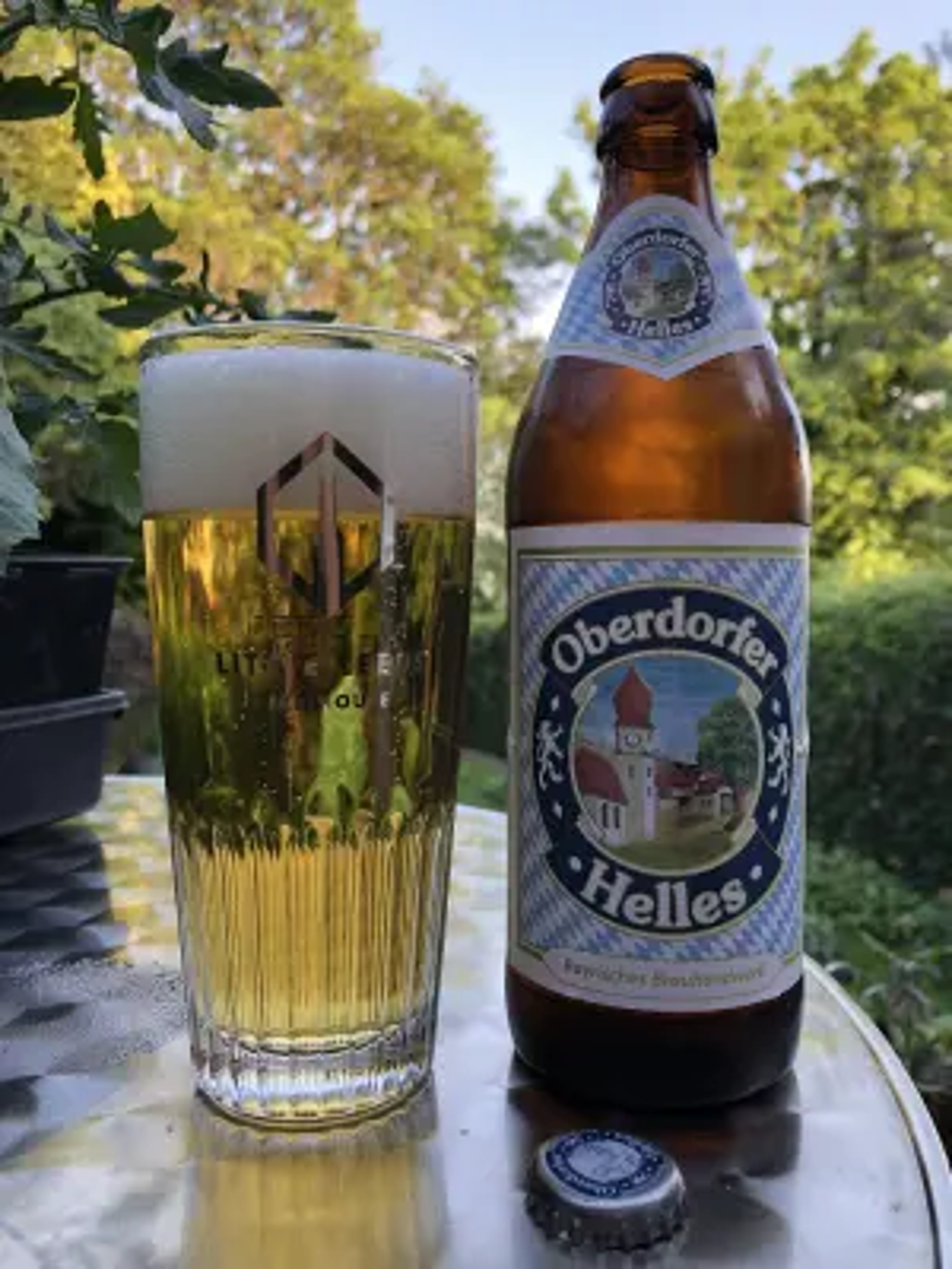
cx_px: 476
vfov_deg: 63.4
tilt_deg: -3.5
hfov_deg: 49.7
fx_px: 1027
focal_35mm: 28
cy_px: 634
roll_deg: -0.1
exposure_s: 1/120
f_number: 1.8
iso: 25
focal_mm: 3.99
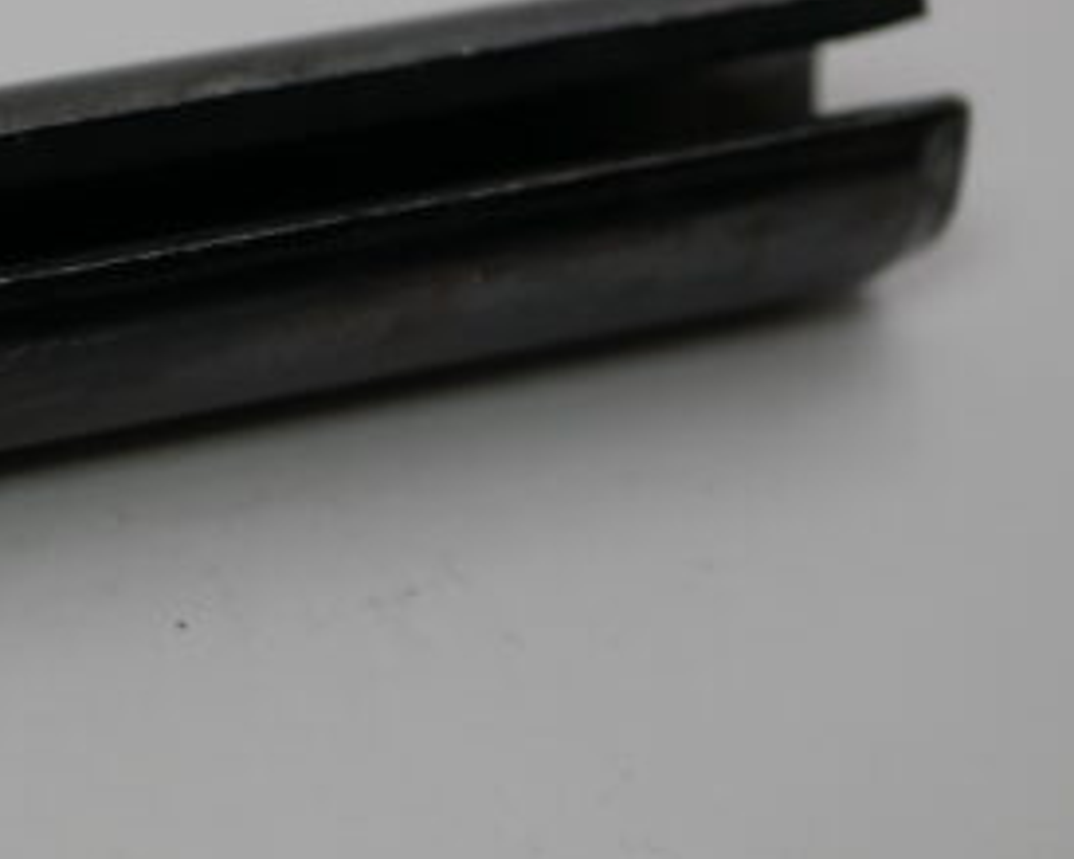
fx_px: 5434
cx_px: -259
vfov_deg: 9.0
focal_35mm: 171
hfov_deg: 11.1
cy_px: 363
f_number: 4
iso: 200
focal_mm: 30
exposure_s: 1/250
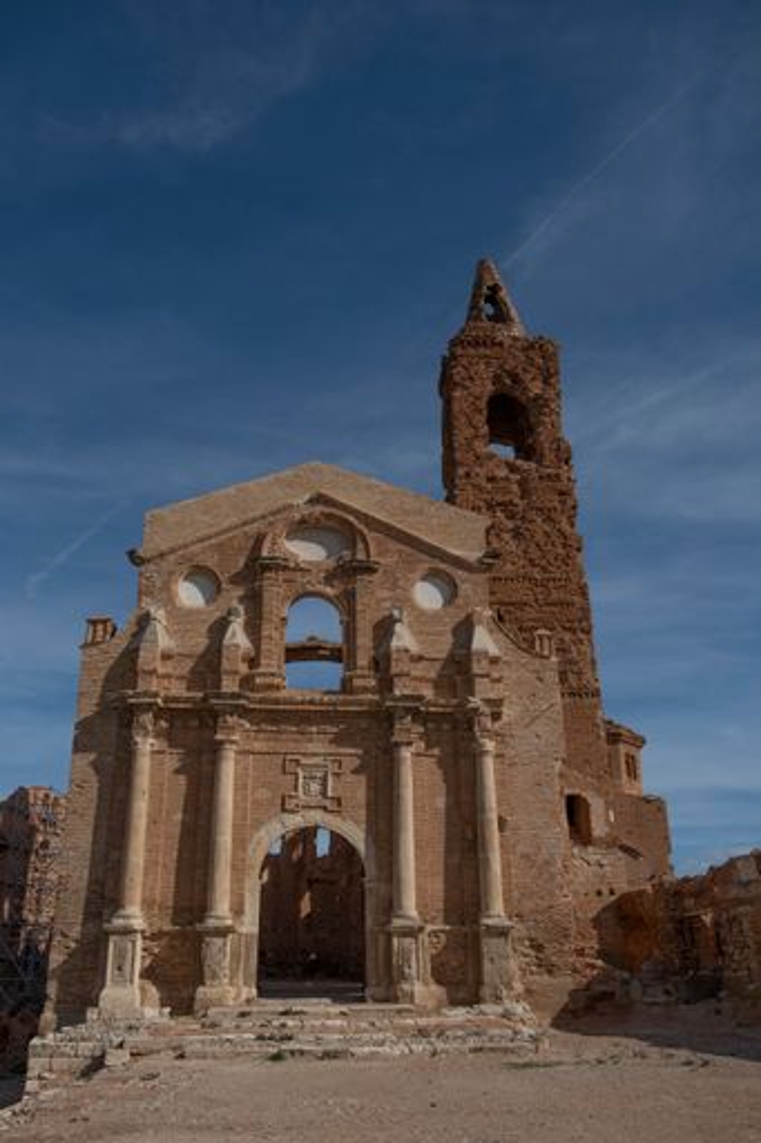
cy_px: 572
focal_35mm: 29
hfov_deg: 44.9
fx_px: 920
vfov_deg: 63.7
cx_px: 380
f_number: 5
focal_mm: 19.6
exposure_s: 1/320
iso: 200
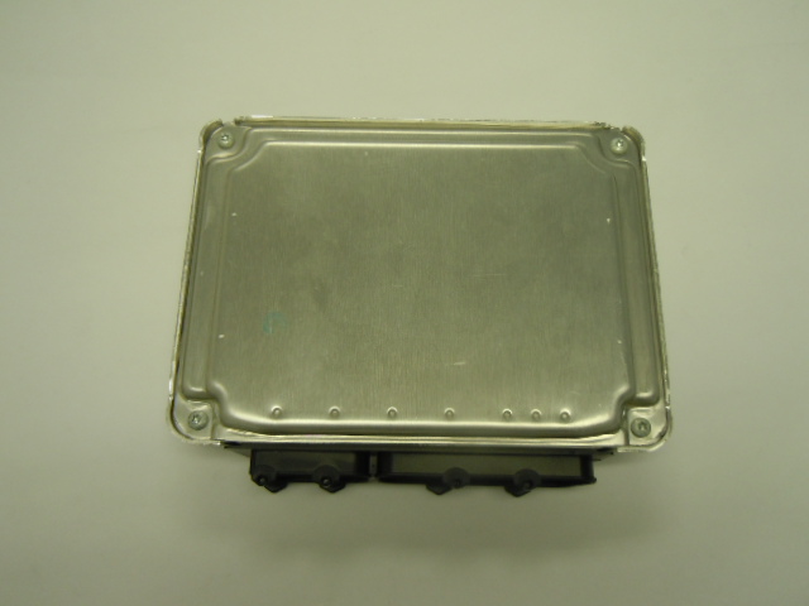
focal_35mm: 30
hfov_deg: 60.0
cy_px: 303
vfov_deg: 46.8
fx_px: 701
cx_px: 404
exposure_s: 1/60
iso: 200
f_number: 3.5
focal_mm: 5.4
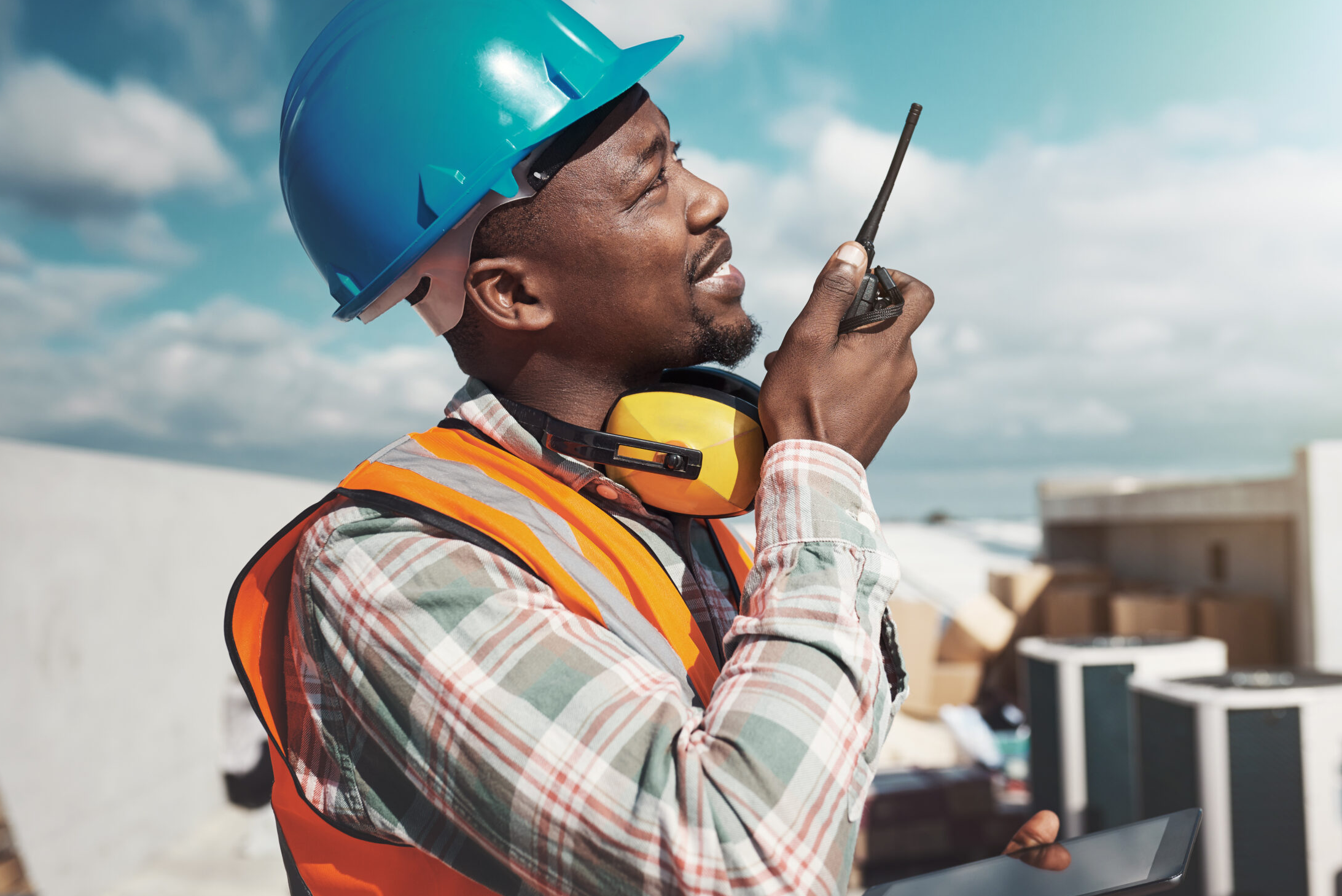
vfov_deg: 32.6
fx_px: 1529
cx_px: 698
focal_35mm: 41
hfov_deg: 47.4
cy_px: 407
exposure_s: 1/3200
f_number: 4
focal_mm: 35
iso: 160
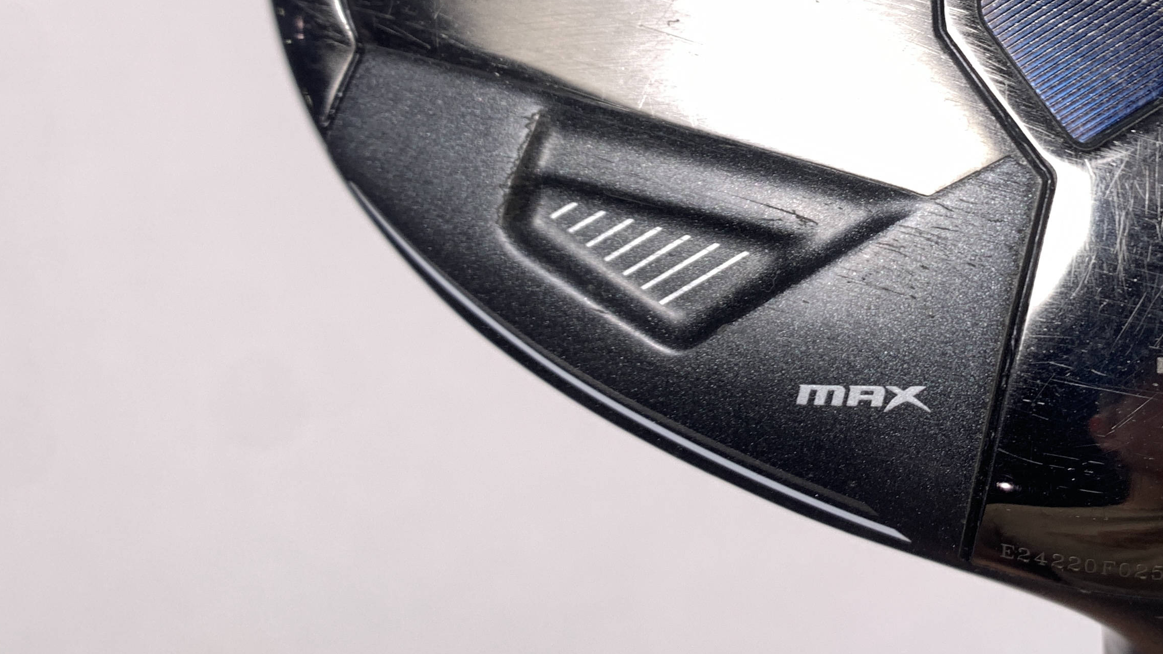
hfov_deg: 40.2
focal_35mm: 50
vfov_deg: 23.2
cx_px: 869
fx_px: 1542
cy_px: 41
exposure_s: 1/135
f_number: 1.8
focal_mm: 4.25
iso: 25
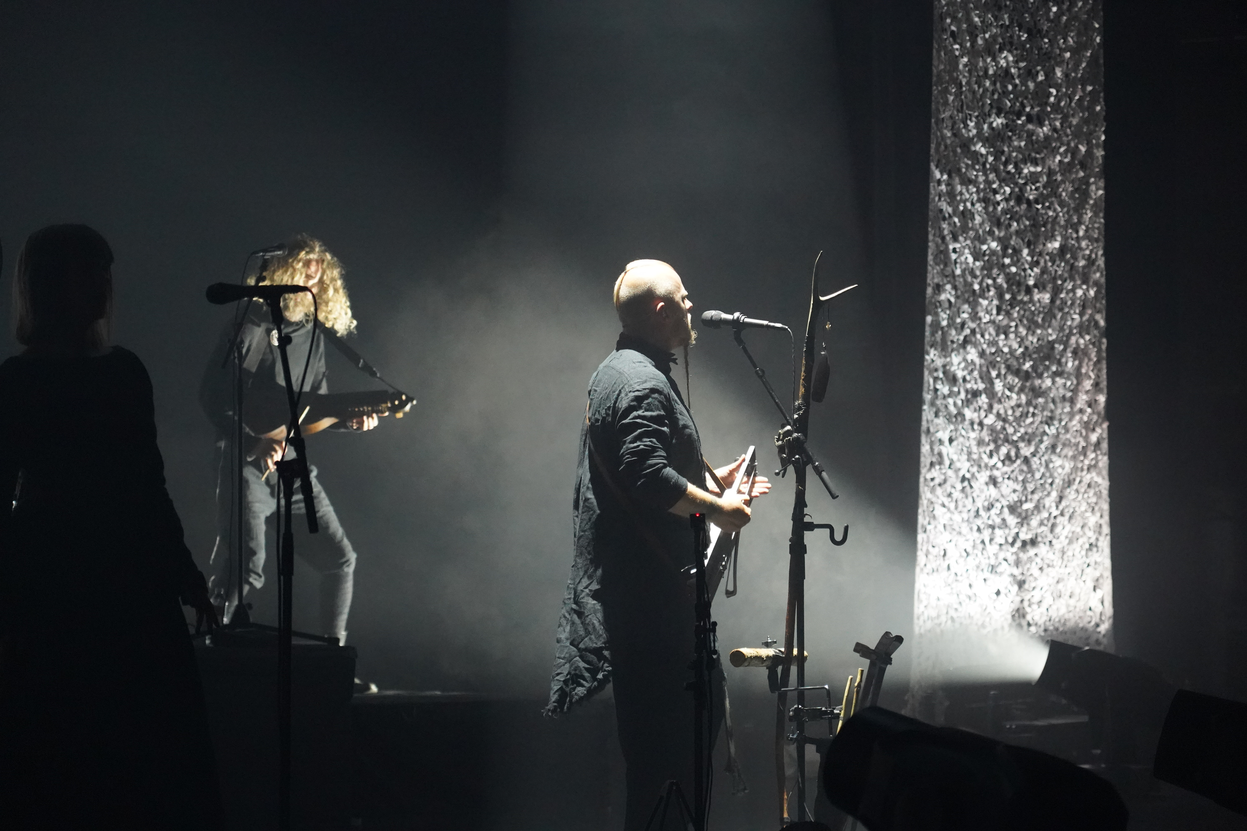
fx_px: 3637
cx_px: 624
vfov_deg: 13.0
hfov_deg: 19.5
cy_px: 416
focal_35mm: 105
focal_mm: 105
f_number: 4
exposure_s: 1/160
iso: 10000
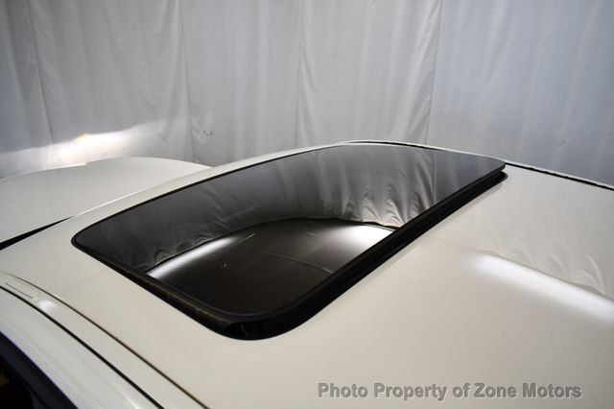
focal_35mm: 27
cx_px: 307
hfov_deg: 67.4
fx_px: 460
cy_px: 204
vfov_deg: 47.9
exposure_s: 1/200
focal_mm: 18
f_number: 3.5
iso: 800
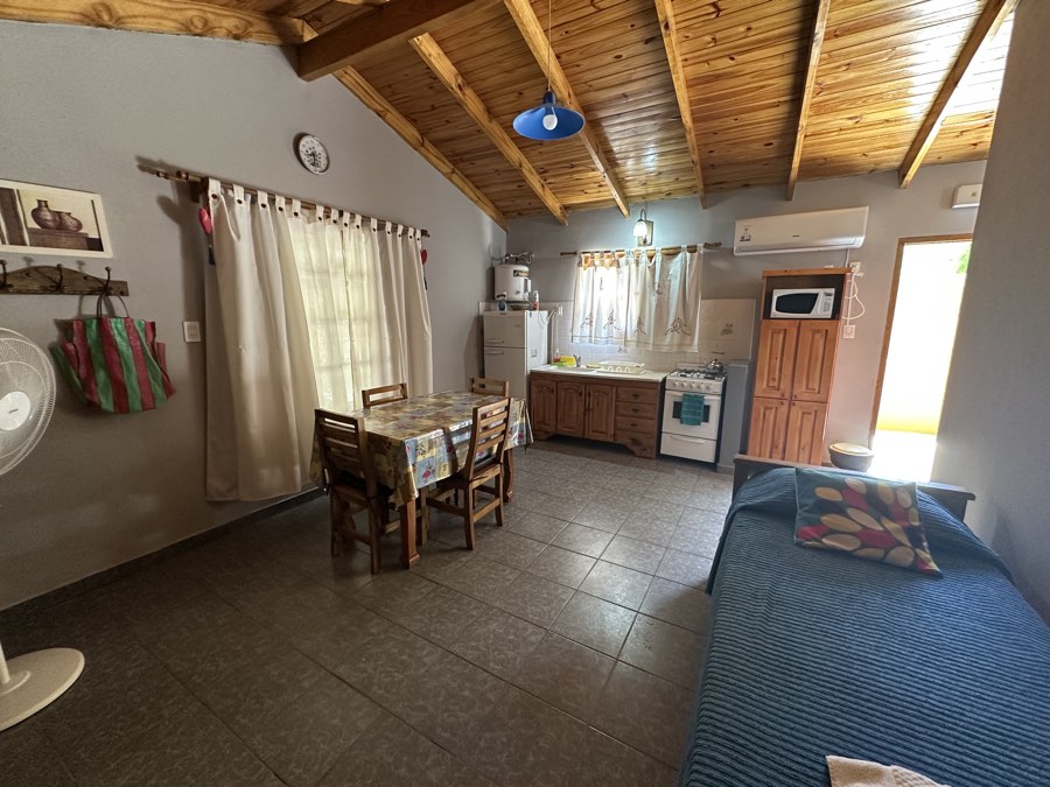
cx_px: 525
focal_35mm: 14
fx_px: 425
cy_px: 394
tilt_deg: -9.9
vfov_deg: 85.7
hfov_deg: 102.1
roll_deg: +0.7
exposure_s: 1/64
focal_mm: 2.22
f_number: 2.2
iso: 320
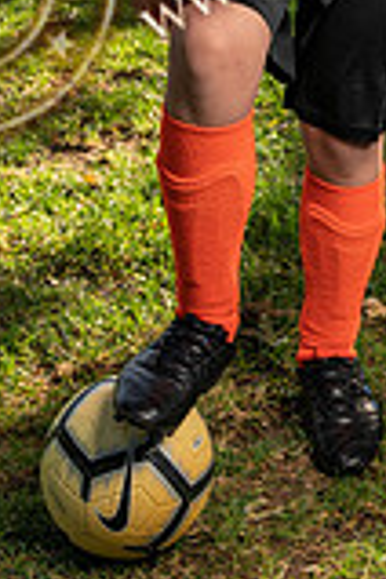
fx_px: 1367
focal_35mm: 85
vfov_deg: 22.2
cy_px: -106
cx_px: 310
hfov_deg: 16.0
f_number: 5.6
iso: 100
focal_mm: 30
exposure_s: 1/160
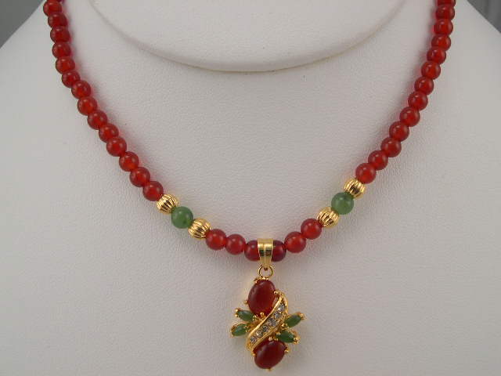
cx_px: 250
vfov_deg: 37.7
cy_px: 188
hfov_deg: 49.0
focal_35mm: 38
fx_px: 550
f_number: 7.6
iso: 100
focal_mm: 8
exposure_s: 1/144
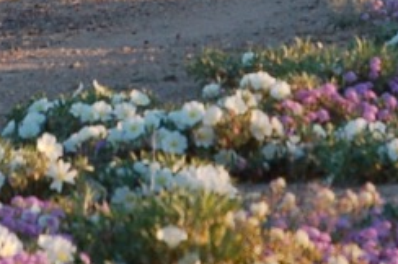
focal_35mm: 431
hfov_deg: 4.8
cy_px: -90
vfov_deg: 3.2
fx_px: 4759
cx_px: 276
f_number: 5.6
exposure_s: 1/125
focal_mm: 50
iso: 320
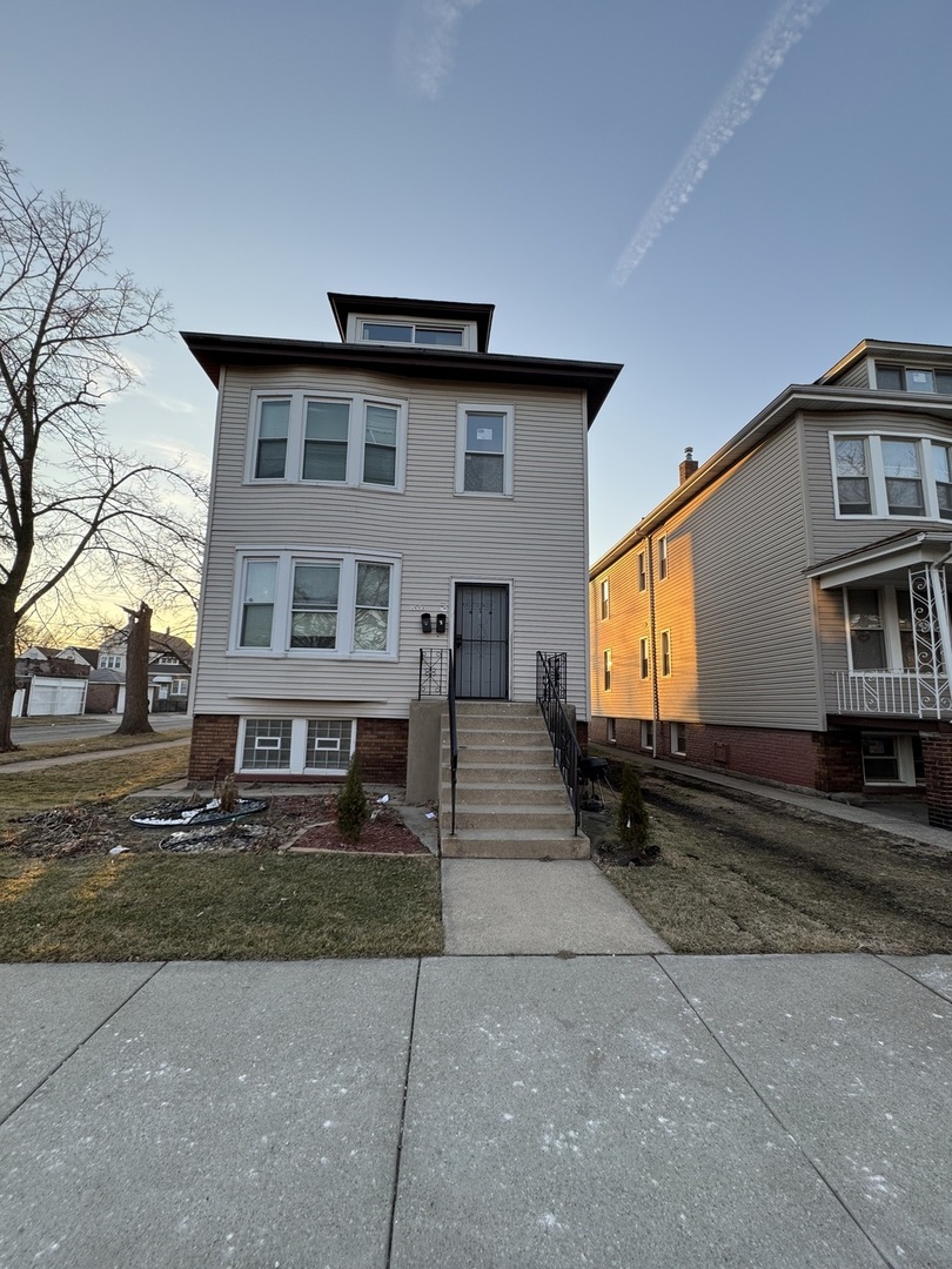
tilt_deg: +8.0
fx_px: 513
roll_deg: -0.5
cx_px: 476
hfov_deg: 85.7
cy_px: 634
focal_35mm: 14
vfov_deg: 102.1
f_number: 2.2
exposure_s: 1/183
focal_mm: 2.22
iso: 40
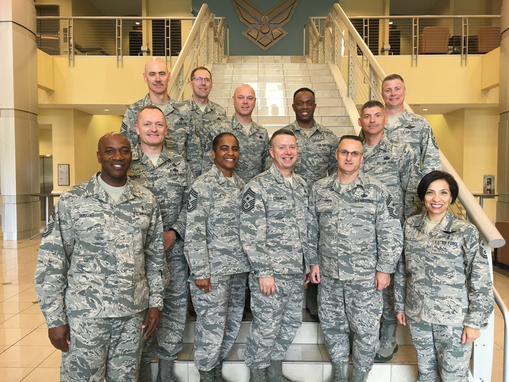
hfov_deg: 61.7
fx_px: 426
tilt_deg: -2.2
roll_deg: -0.2
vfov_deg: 48.2
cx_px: 254
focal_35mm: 29
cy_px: 191
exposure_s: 1/30
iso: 40
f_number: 2.2
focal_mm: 4.15
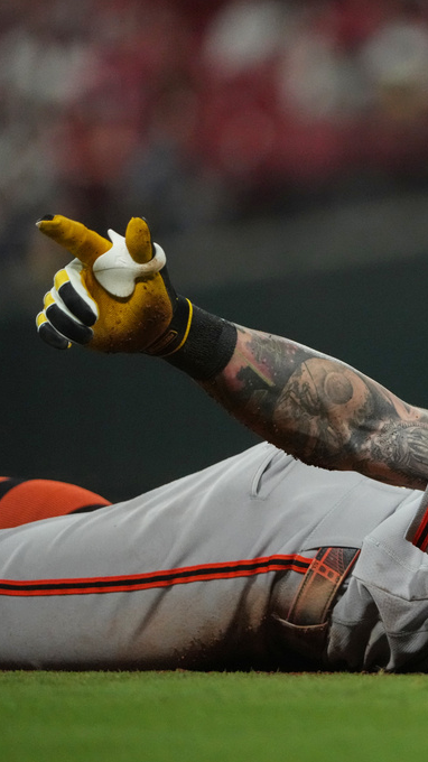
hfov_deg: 1.5
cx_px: 531
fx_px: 15934
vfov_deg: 2.7
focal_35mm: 789
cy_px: 381
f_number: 6.3
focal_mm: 500
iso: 8000
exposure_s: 1/1600
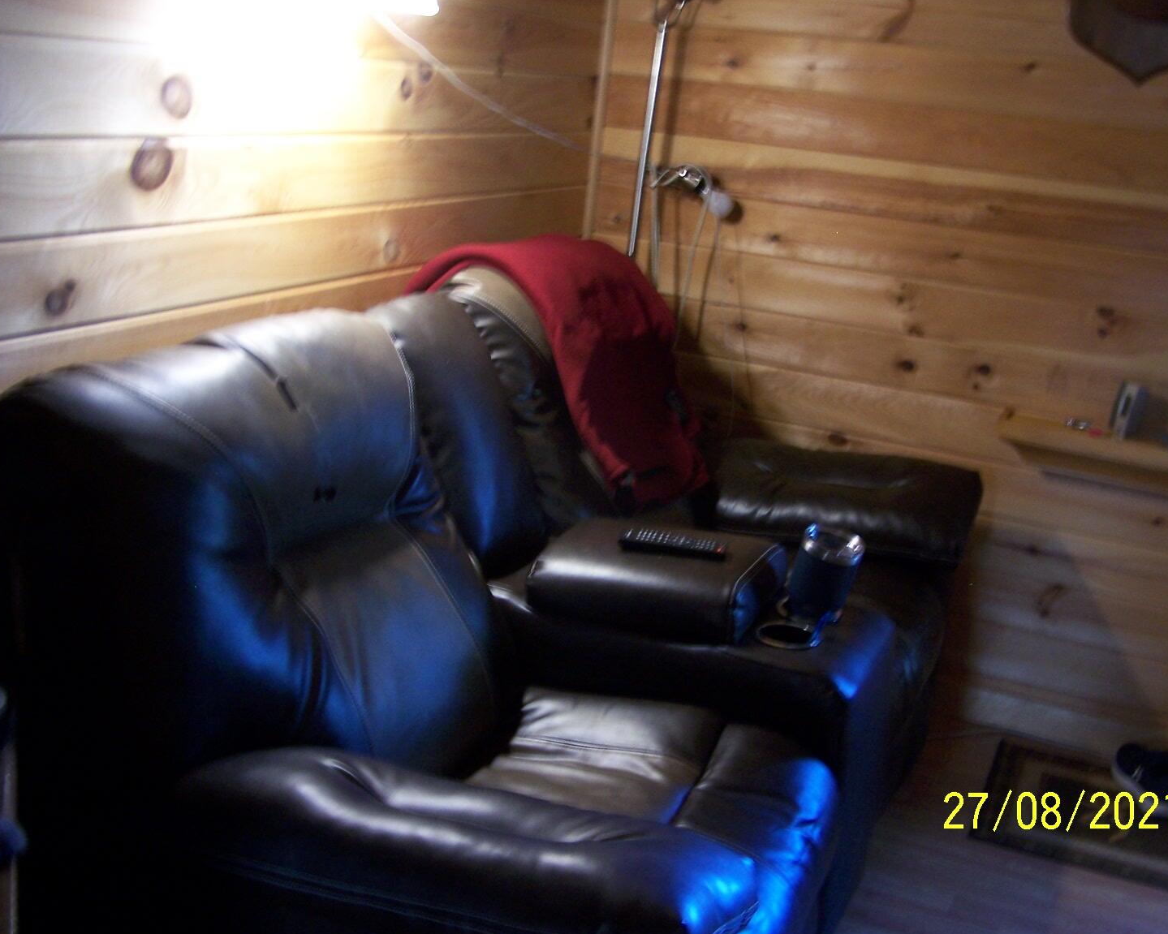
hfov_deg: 45.8
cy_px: 470
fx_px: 1383
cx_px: 623
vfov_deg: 37.3
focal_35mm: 40
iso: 140
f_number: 2.8
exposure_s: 1/8
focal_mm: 6.3
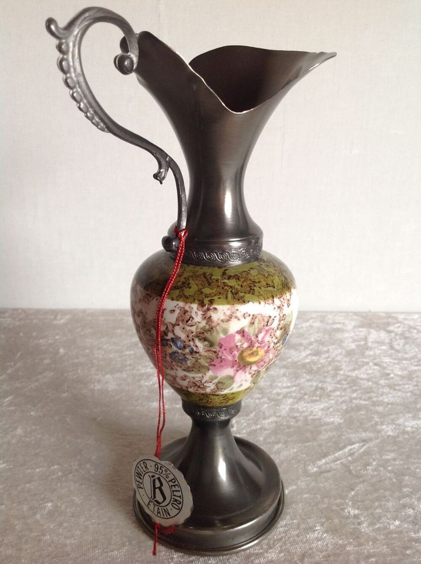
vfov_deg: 52.7
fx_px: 569
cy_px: 282
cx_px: 210
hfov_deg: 40.6
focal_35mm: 35
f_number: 2.4
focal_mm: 4.28
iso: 50
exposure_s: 1/30
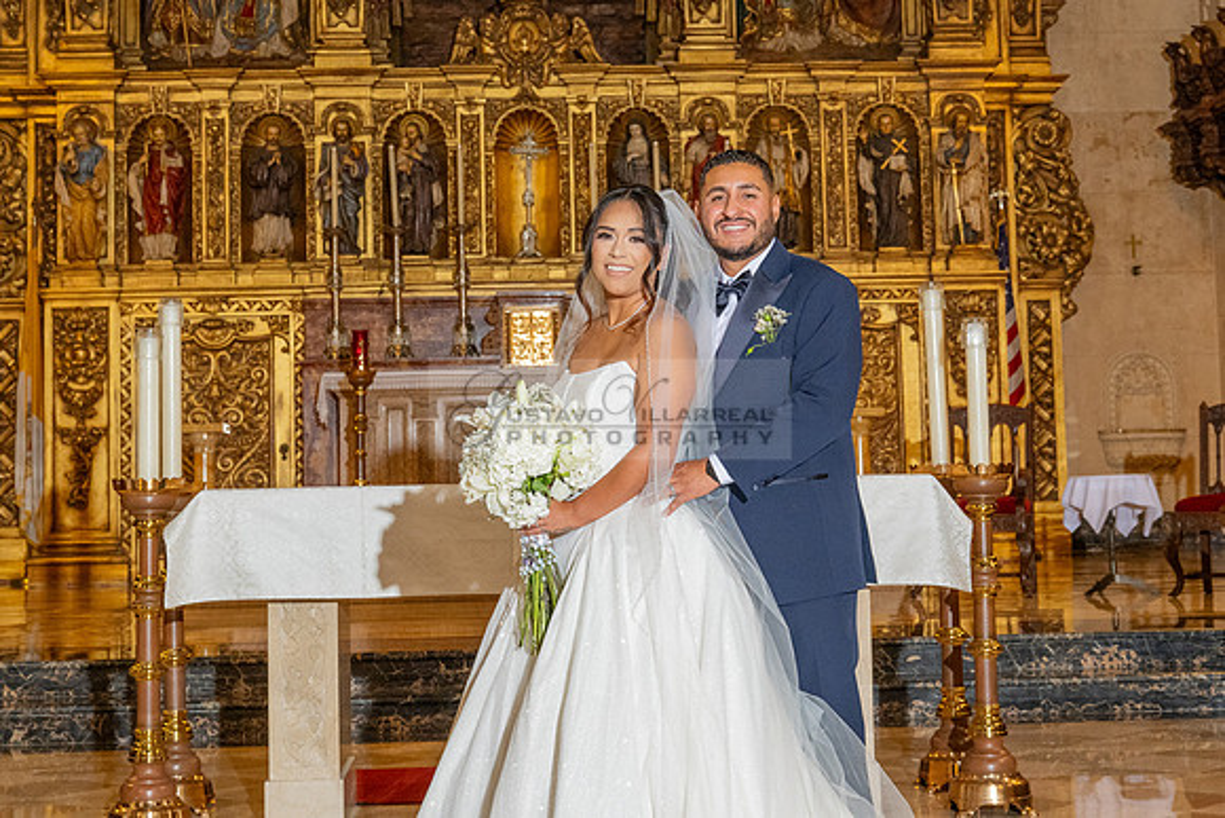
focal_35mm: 62
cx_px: 612
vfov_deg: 21.7
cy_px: 275
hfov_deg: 32.2
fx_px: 2122
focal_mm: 47
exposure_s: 1/200
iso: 2000
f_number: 6.3
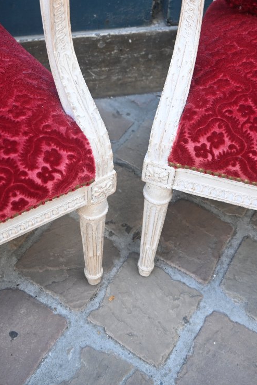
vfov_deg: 40.0
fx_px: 507
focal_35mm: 47
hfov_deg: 28.4
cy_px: 80
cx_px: 131
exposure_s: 1/160
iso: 400
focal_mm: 19.5
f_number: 3.5
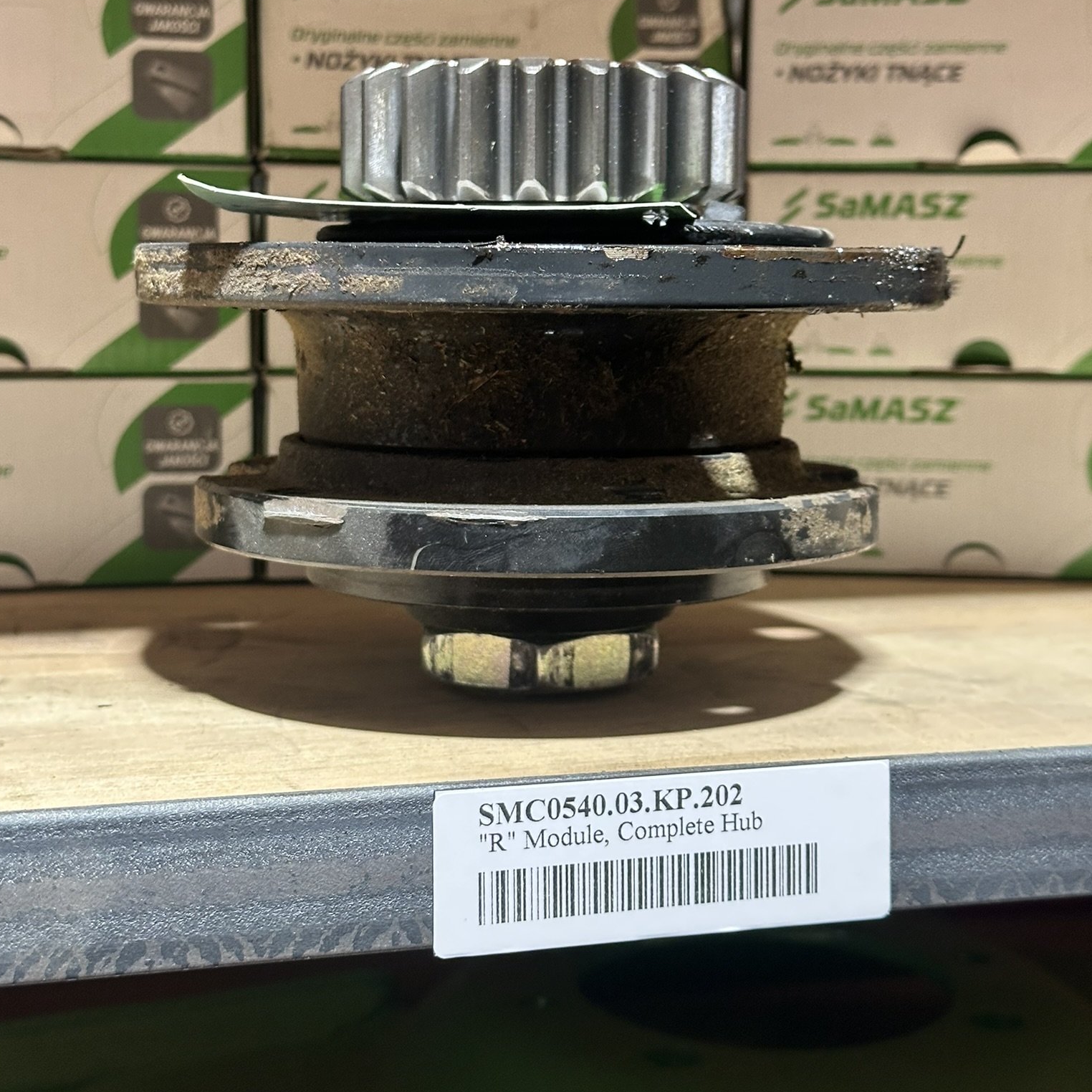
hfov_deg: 30.0
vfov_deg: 30.0
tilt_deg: -4.8
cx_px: 545
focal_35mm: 57
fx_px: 2034
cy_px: 448
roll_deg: -1.1
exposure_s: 1/60
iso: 250
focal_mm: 6.86
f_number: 1.78
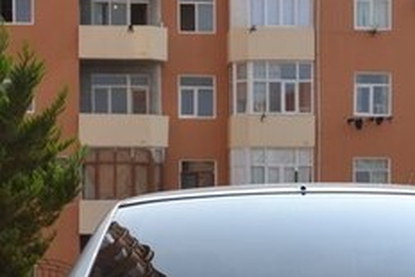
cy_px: 361
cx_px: 247
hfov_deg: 16.0
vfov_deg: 10.5
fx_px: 1476
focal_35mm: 128
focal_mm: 30
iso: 100
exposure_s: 1/250
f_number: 8
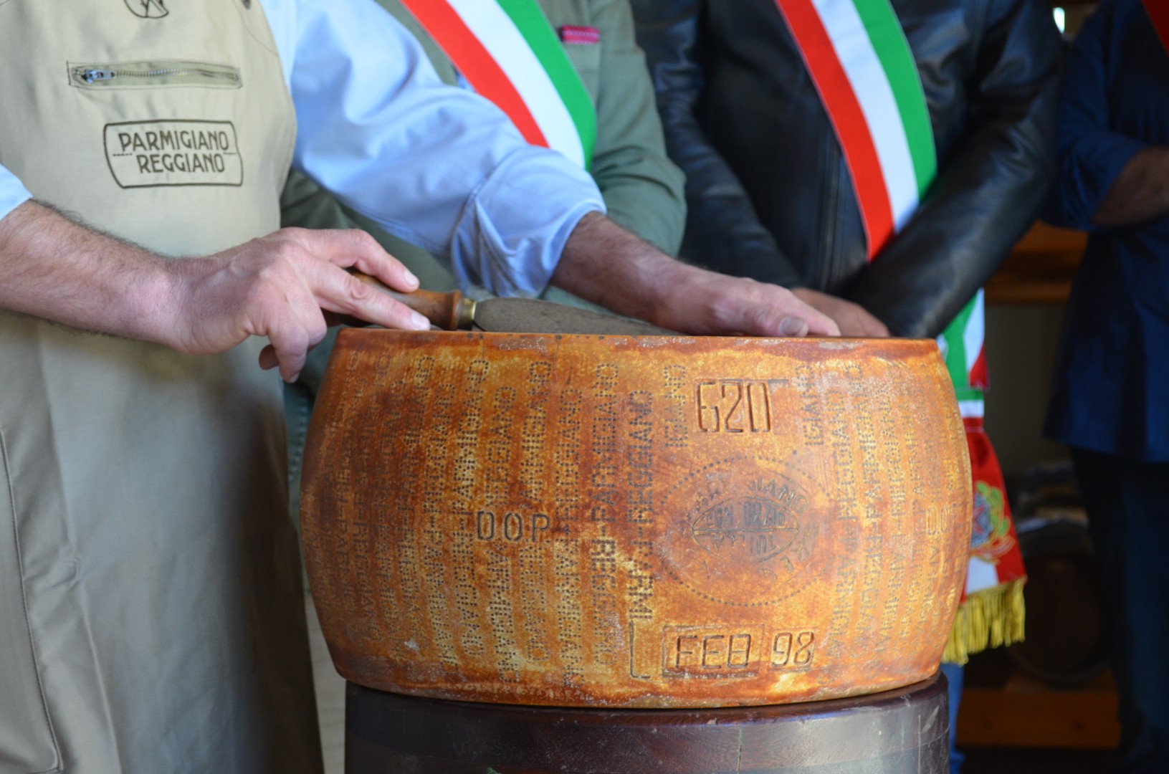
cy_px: 387
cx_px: 584
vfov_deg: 20.1
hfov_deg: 29.9
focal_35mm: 68
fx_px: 2187
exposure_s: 1/30
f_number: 5.3
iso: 800
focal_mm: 45
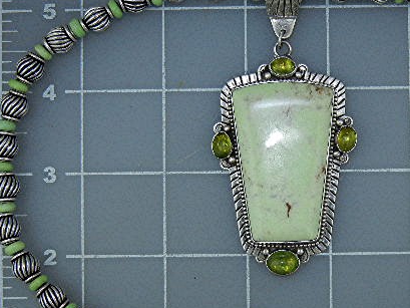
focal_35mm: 61
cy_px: 192
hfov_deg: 31.2
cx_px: 299
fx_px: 723
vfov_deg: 24.0
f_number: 3.7
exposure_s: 1/30
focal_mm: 7.1
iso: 200
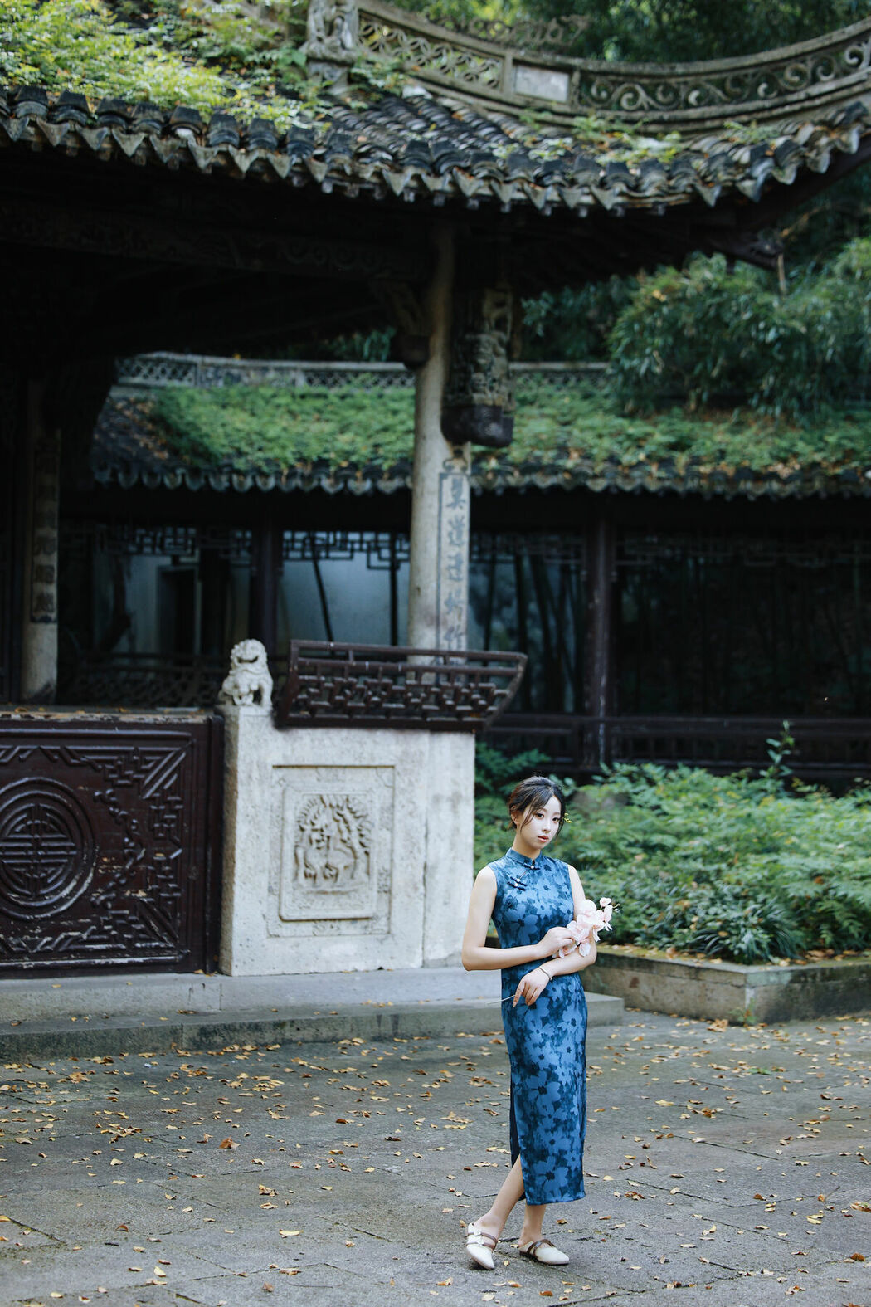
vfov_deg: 29.2
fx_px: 2504
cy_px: 654
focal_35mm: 69
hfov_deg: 19.7
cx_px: 436
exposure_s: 1/250
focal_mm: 70
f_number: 2.8
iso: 1250
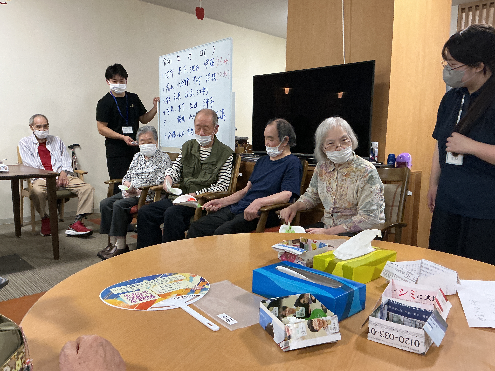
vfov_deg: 48.2
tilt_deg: -7.1
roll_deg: -1.2
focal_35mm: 29
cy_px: 186
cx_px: 248
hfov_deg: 61.7
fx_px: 415
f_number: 1.8
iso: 200
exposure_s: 1/60
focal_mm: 3
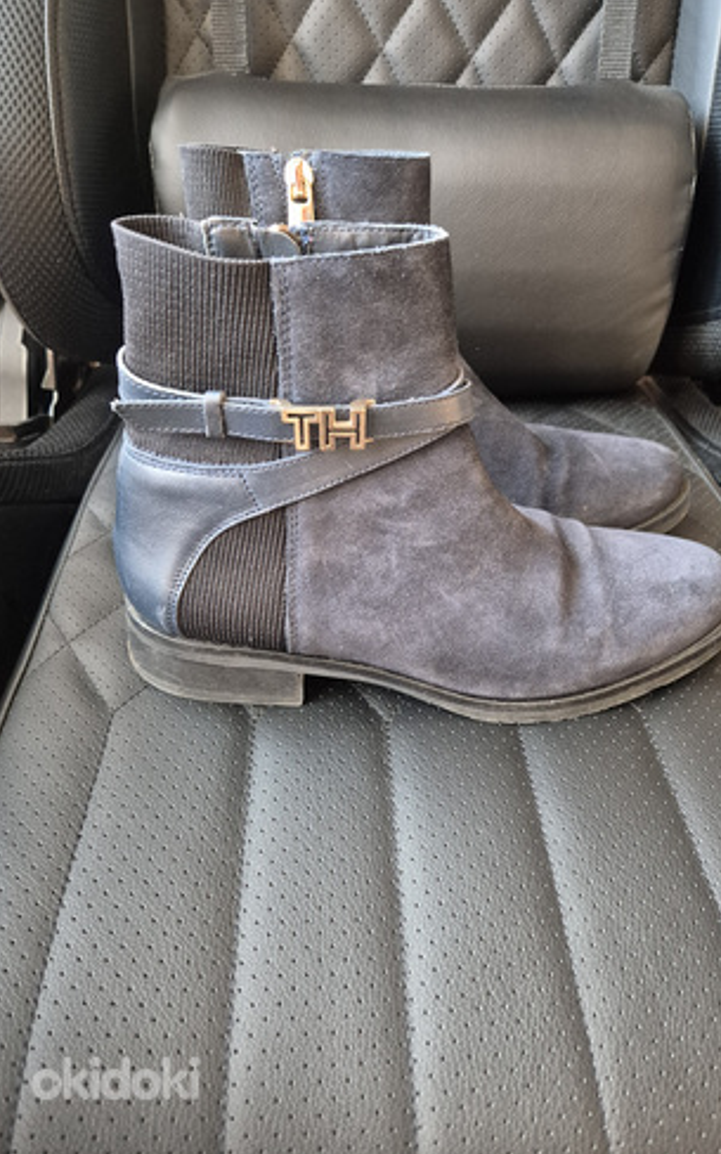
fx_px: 786
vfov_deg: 72.5
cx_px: 408
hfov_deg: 49.1
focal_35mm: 25
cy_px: 570
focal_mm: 5.4
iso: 1600
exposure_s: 1/100
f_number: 1.8
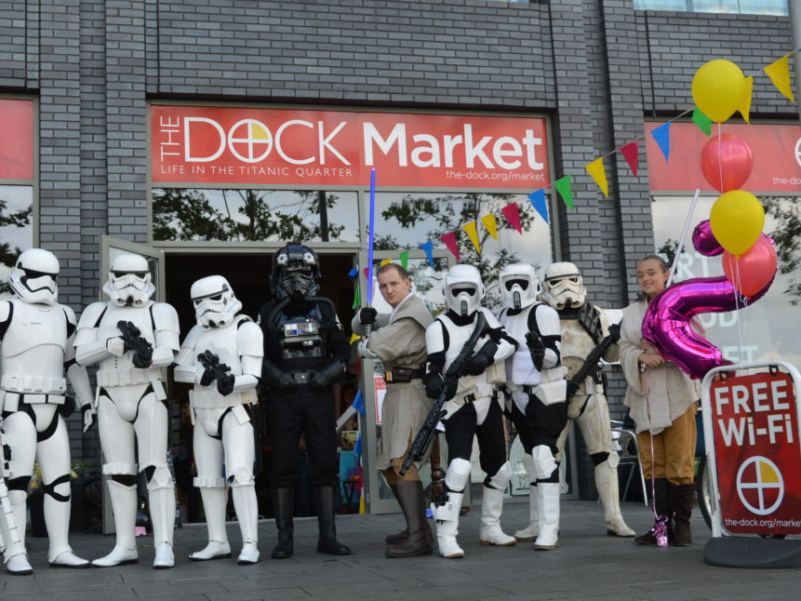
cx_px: 328
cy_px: 299
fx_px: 1111
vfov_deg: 30.3
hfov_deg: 39.5
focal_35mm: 48
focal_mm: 28
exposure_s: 1/125
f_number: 5.6
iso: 110
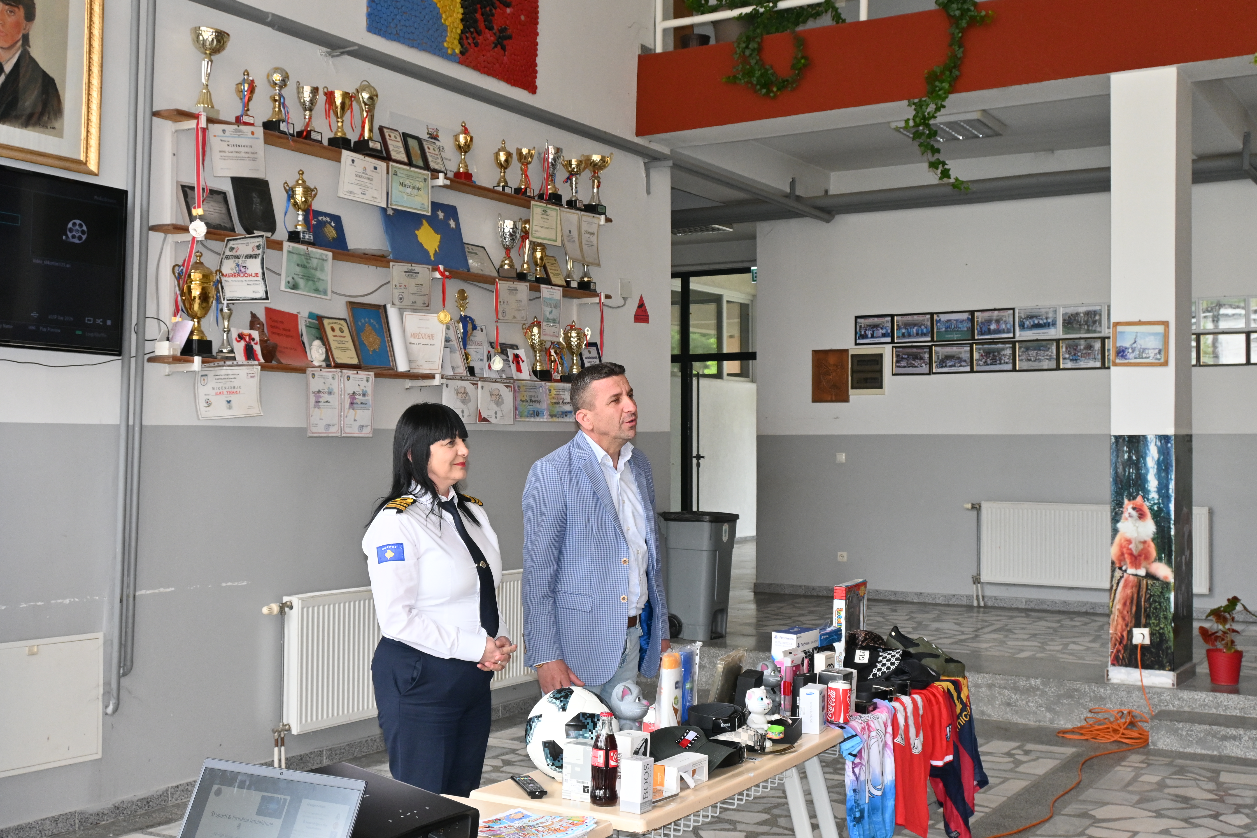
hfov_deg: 48.7
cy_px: 419
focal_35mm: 40
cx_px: 628
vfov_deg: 33.6
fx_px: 1388
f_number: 6.3
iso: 720
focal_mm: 26.5
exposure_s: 1/125
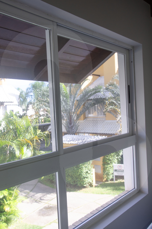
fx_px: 239
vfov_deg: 51.4
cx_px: 76
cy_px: 114
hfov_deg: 35.3
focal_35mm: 38
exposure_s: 1/13
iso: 100
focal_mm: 25
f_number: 9
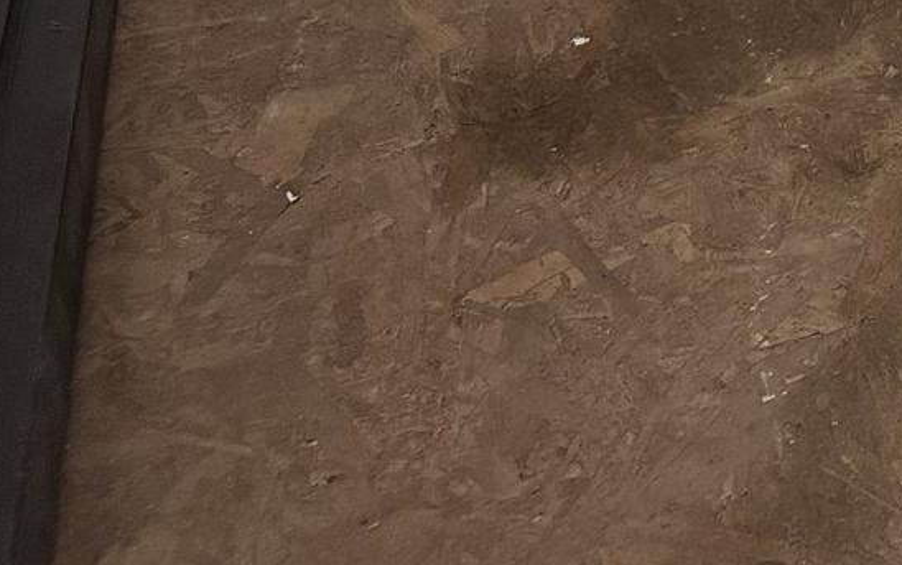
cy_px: -529
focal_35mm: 95
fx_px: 2336
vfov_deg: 12.3
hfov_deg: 19.0
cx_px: 1384
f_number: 1.78
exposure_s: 1/30
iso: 1600
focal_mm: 6.76
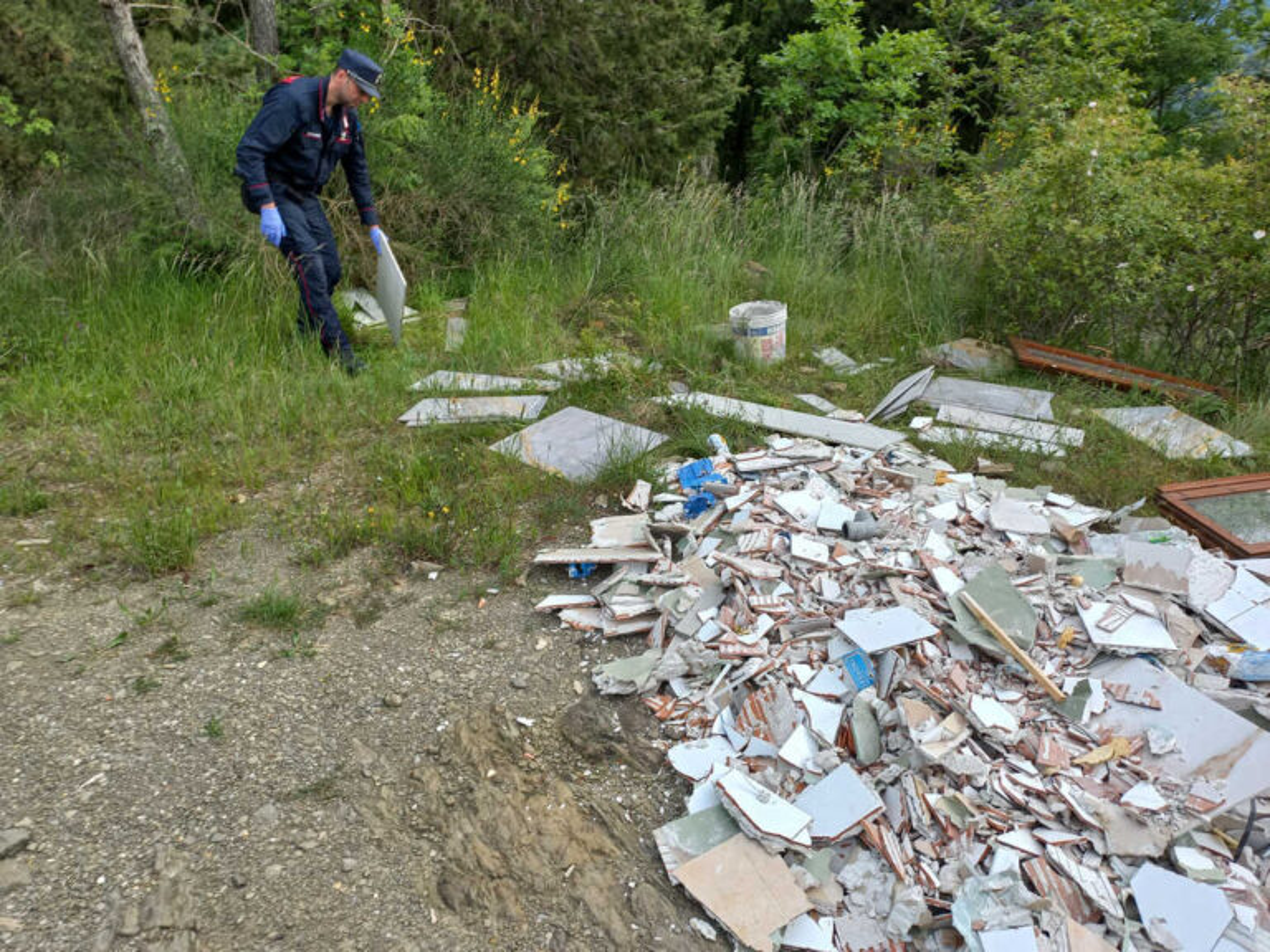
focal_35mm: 25
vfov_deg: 54.9
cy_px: 476
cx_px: 635
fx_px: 917
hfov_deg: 69.4
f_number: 1.8
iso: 25
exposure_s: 1/102
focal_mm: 4.6
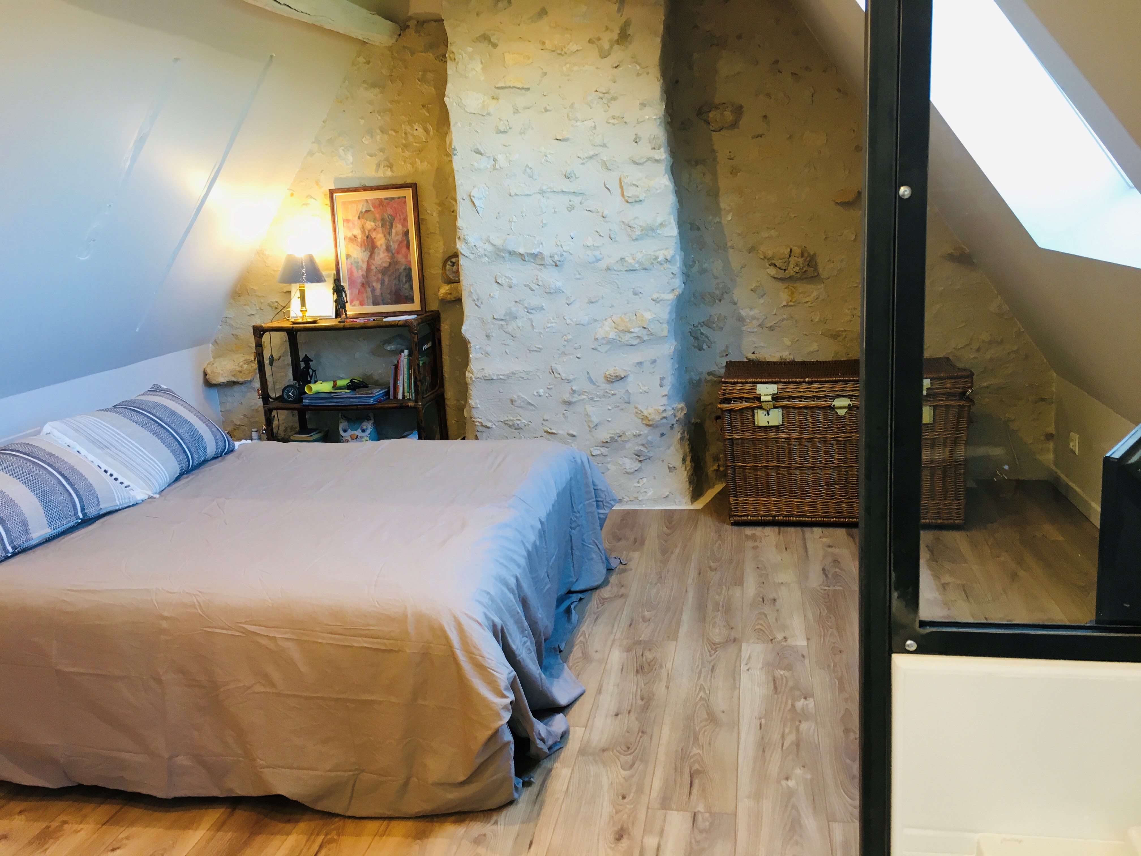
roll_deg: +2.8
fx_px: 956
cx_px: 570
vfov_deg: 48.2
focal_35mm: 29
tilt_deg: -13.4
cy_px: 428
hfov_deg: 61.7
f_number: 2.2
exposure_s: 1/33
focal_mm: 4.15
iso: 80
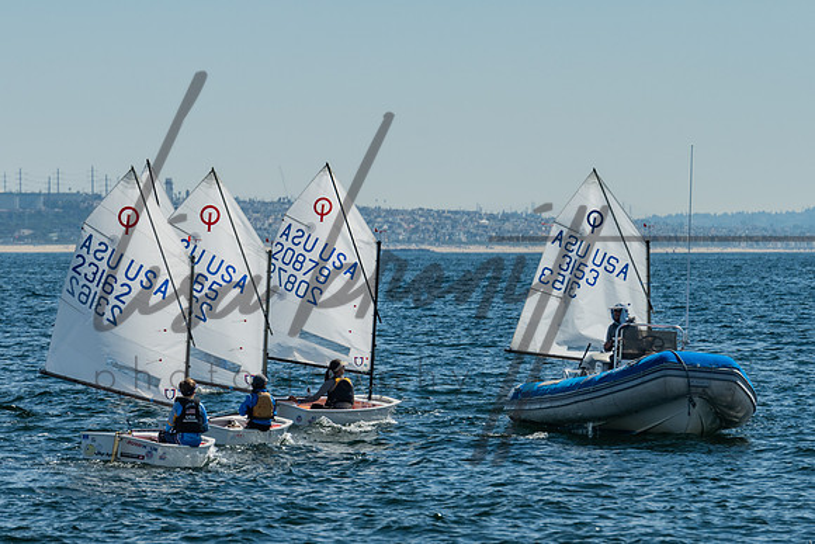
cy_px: 247
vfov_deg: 3.8
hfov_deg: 5.7
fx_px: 8235
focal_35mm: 364
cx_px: 322
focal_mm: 200
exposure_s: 1/250
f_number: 8
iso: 100
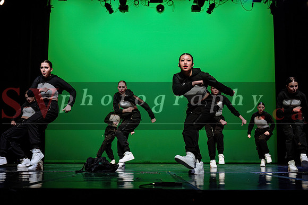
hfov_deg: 45.4
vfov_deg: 31.2
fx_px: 368
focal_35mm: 43
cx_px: 154
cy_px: 102
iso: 1600
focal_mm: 43
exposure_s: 1/270
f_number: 2.8
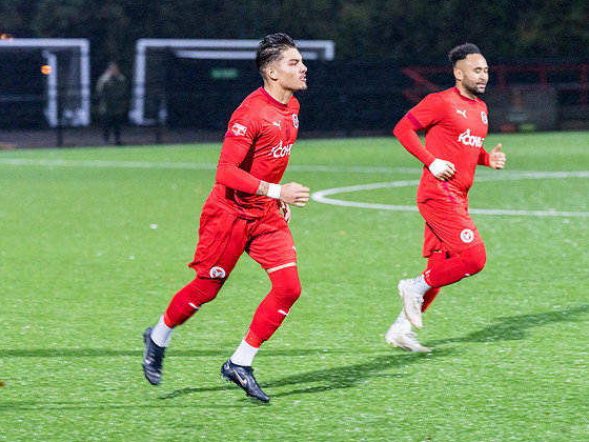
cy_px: 300
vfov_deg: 7.0
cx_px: 238
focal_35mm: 211
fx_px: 3590
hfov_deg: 9.4
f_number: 2.8
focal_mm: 135
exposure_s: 1/250
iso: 4000
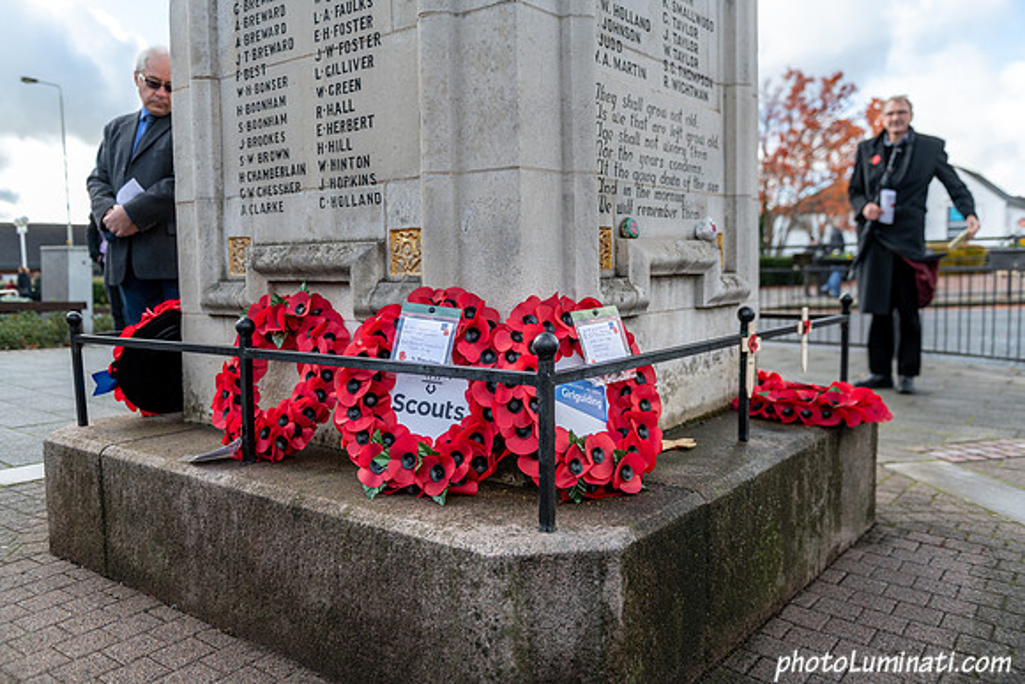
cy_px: 342
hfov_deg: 63.6
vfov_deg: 45.0
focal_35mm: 29
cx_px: 512
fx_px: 826
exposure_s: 1/800
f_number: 2.8
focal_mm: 29
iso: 200
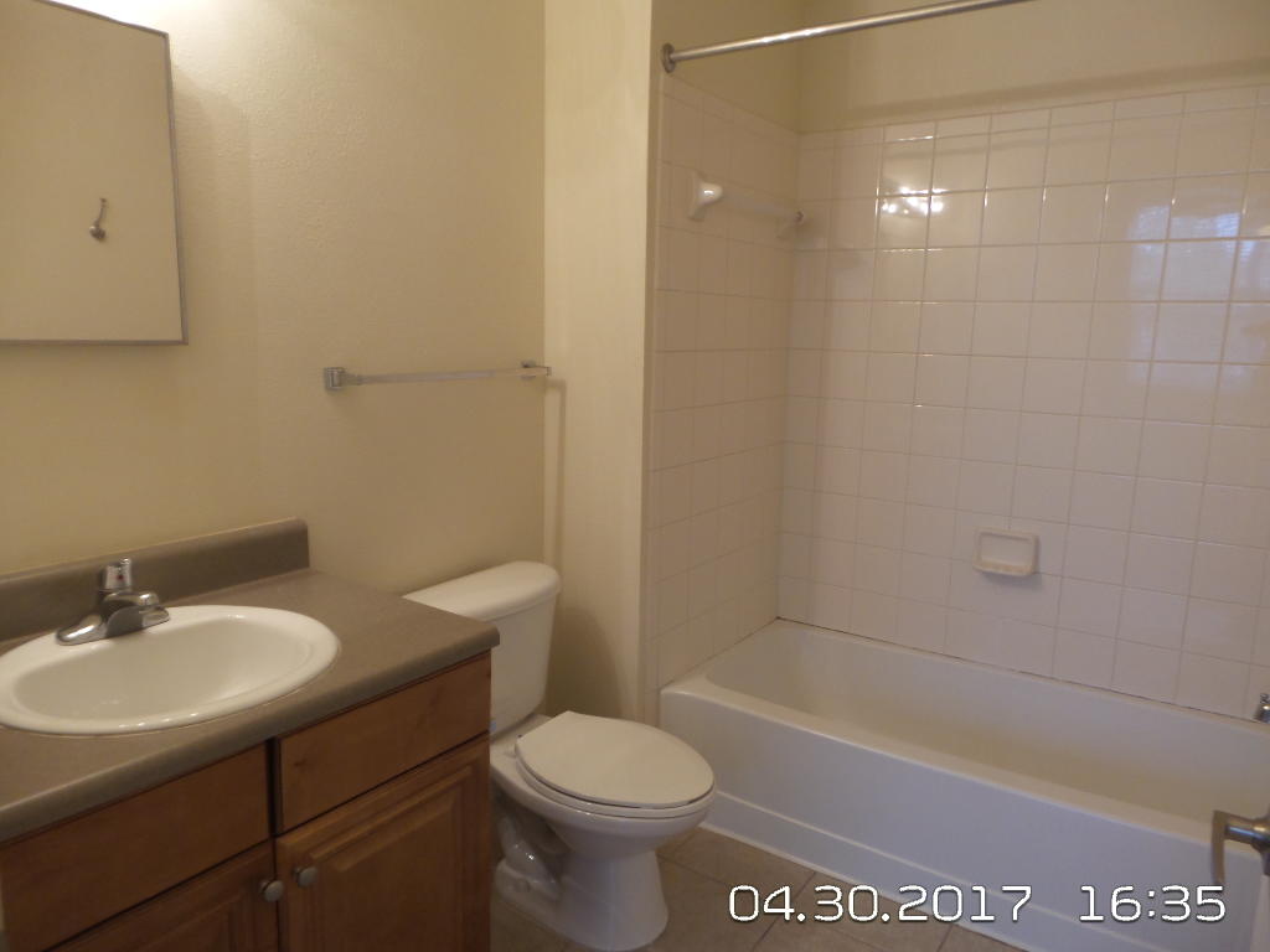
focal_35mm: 23
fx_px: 844
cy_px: 476
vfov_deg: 58.9
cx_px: 635
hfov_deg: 73.9
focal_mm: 4.1
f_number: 2.8
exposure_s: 1/30
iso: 160
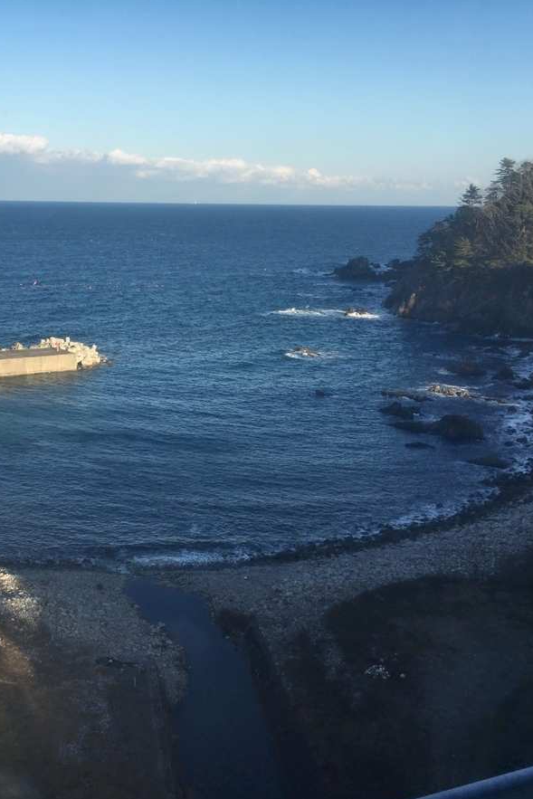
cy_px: 402
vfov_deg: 47.4
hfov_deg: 32.1
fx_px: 910
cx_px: 143
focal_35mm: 41
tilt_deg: -14.2
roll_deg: +0.0
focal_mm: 4.15
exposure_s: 1/962
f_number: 2.2
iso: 25
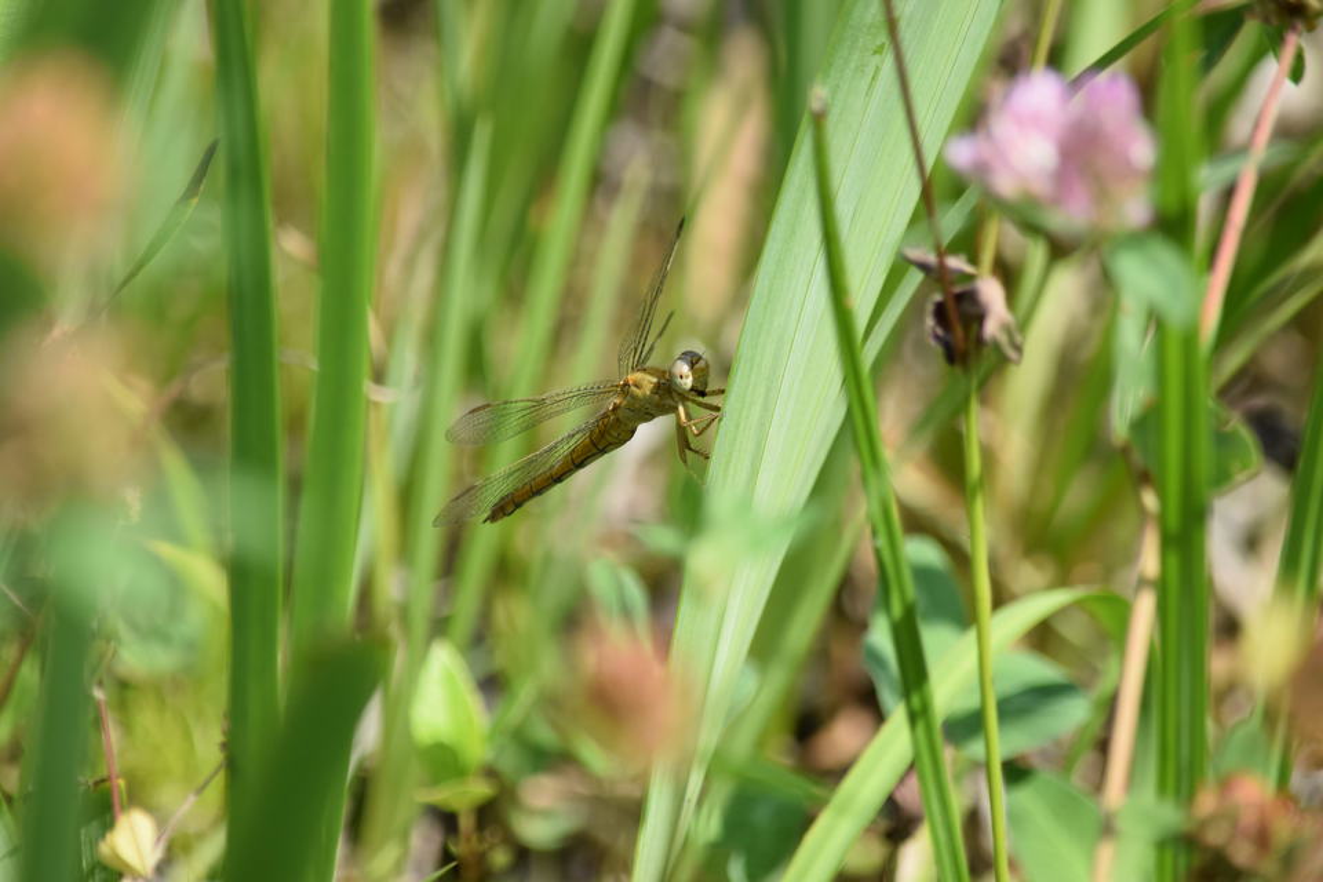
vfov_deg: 3.1
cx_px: 662
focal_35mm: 450
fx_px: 16536
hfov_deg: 4.6
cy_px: 441
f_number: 8
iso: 400
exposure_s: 1/640
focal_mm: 300
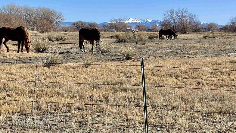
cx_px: 149
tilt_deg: -3.0
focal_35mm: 74
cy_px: 62
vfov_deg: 16.3
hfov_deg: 28.5
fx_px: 463
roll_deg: -0.3
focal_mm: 6
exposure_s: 1/1776
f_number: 2
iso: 25
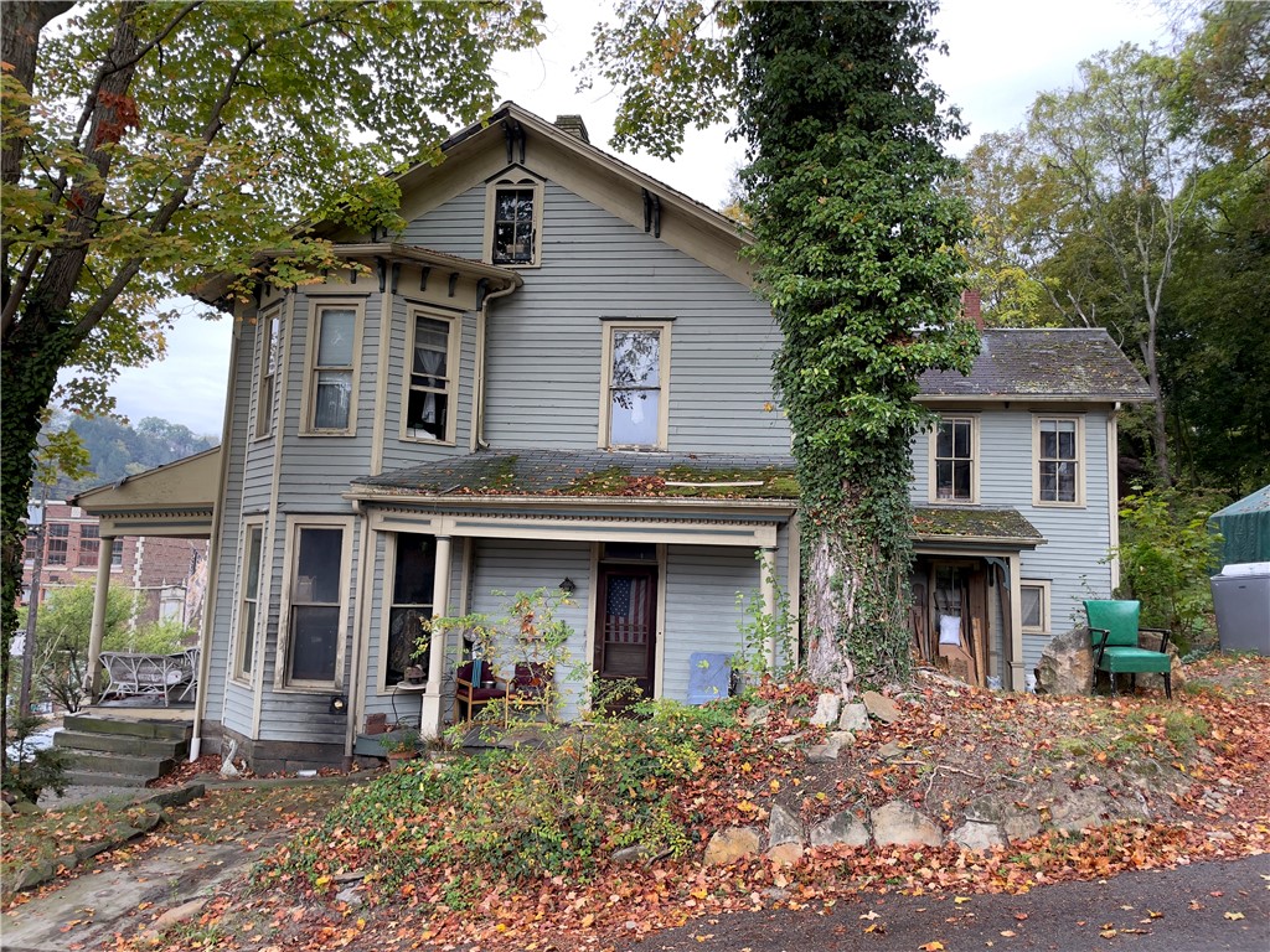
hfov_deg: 67.3
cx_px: 635
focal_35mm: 26
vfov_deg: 53.1
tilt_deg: +5.6
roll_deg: -2.8
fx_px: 954
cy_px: 476
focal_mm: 4.2
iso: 32
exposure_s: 1/133
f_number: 1.6
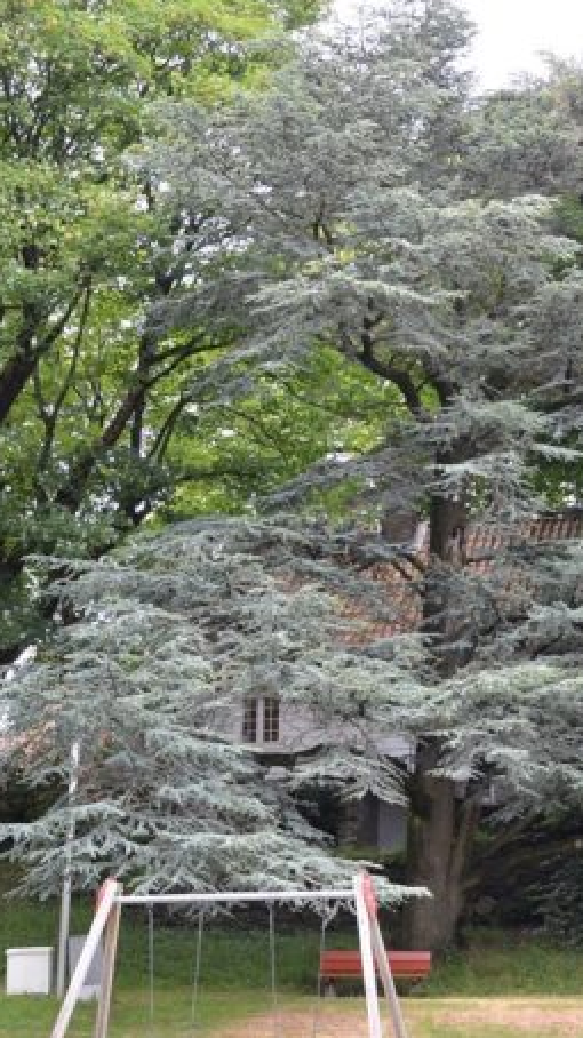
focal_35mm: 77
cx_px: 604
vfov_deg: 27.5
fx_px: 2119
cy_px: 525
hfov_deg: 15.3
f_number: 5.6
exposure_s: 1/125
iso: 250
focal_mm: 32
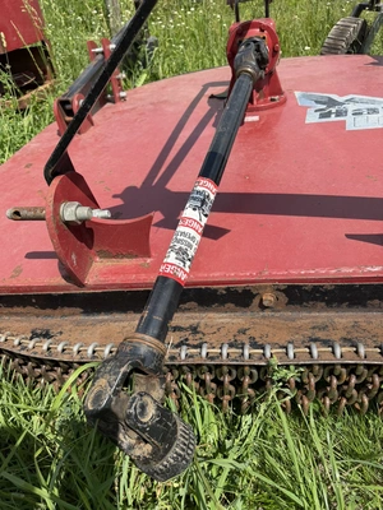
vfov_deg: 71.6
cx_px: 192
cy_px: 255
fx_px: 354
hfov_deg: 56.8
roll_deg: +5.3
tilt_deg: -43.6
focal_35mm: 24
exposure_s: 1/3953
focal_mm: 6.76
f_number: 1.78
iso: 100
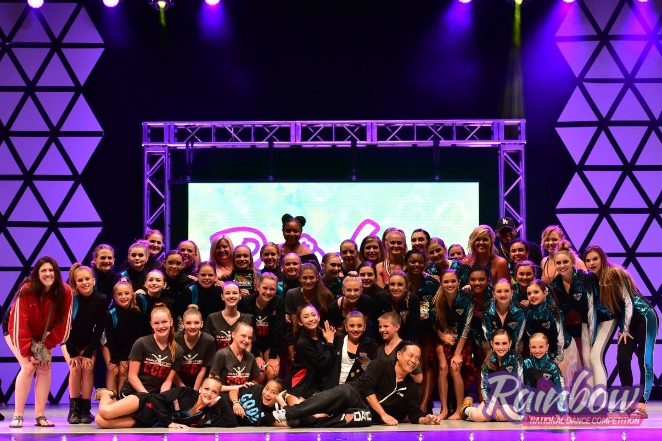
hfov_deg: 23.4
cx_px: 325
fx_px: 1599
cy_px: 228
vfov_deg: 15.7
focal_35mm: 87
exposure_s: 1/640
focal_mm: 82
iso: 4000
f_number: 4
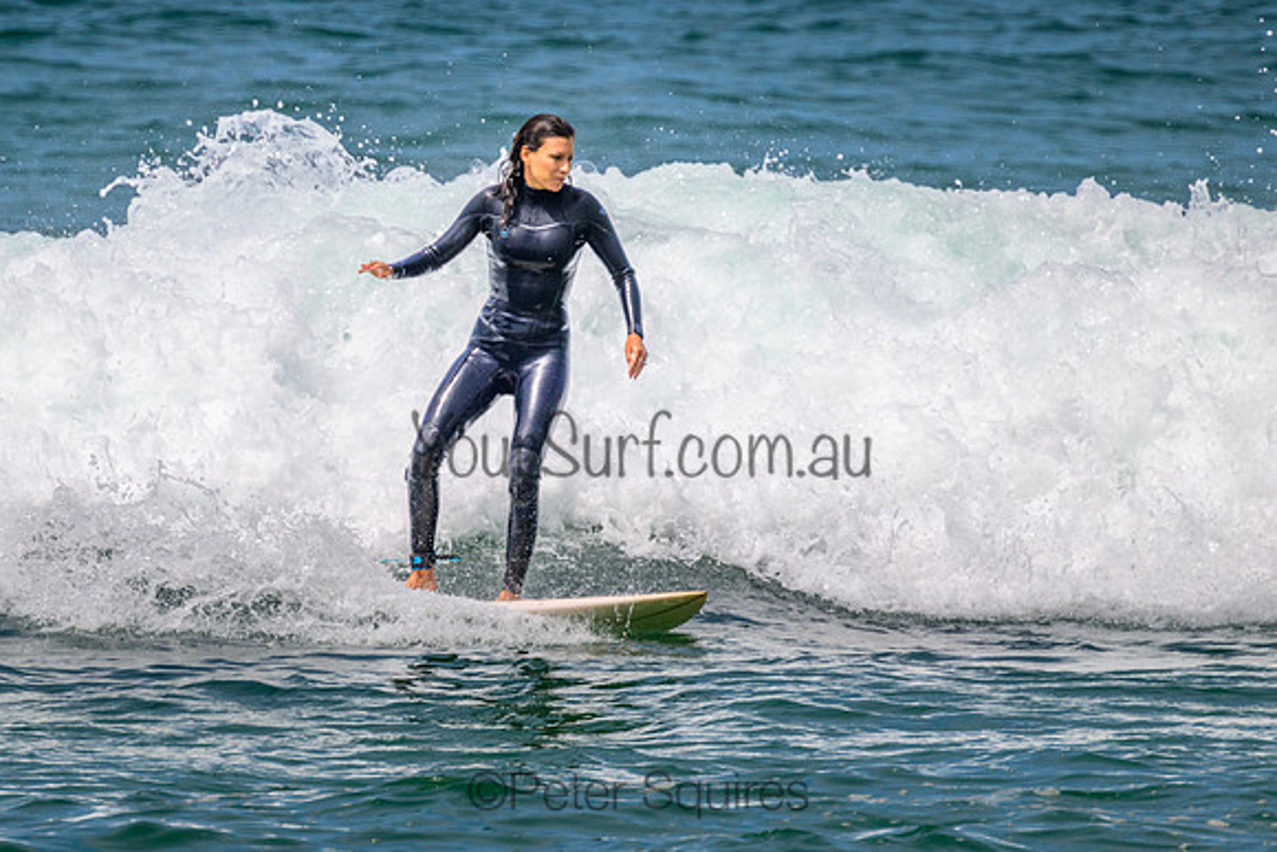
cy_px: 382
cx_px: 597
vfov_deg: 1.4
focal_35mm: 976
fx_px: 34642
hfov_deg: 2.1
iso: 560
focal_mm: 800
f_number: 11
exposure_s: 1/2000
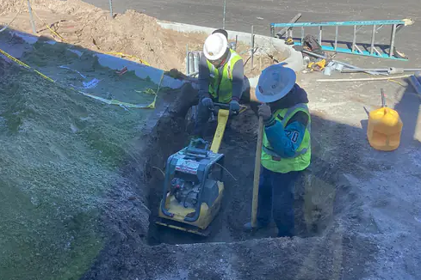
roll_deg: +3.0
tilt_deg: -28.1
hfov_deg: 57.2
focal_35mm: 33
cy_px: 143
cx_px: 214
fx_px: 386
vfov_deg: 40.0
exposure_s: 1/241
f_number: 2.4
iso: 25
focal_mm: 3.3
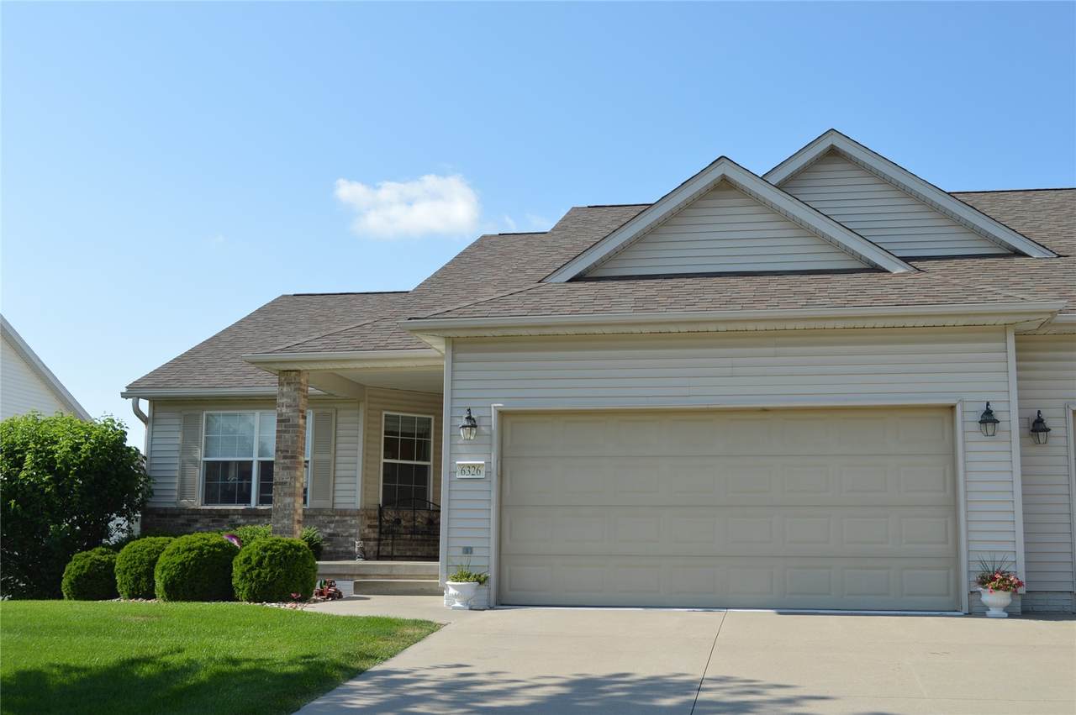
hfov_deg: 46.4
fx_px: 1254
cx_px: 538
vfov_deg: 31.8
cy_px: 358
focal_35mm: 42
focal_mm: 28
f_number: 7.1
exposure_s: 1/200
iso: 100
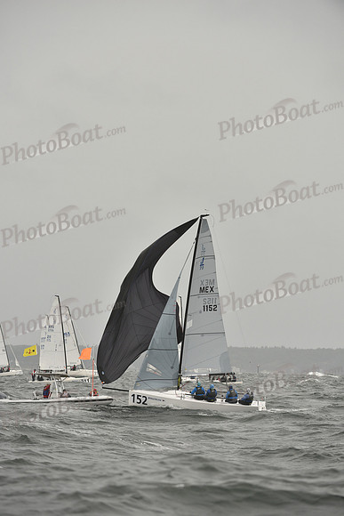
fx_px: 3867
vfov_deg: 7.6
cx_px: 172
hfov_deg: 5.1
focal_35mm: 270
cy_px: 258
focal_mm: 270
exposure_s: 1/1250
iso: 400
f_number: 6.3
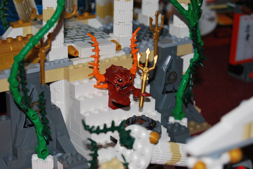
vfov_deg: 16.6
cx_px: 126
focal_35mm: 82
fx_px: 580
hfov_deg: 24.6
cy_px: 84
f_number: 5.6
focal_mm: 55
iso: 100
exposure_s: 1/125
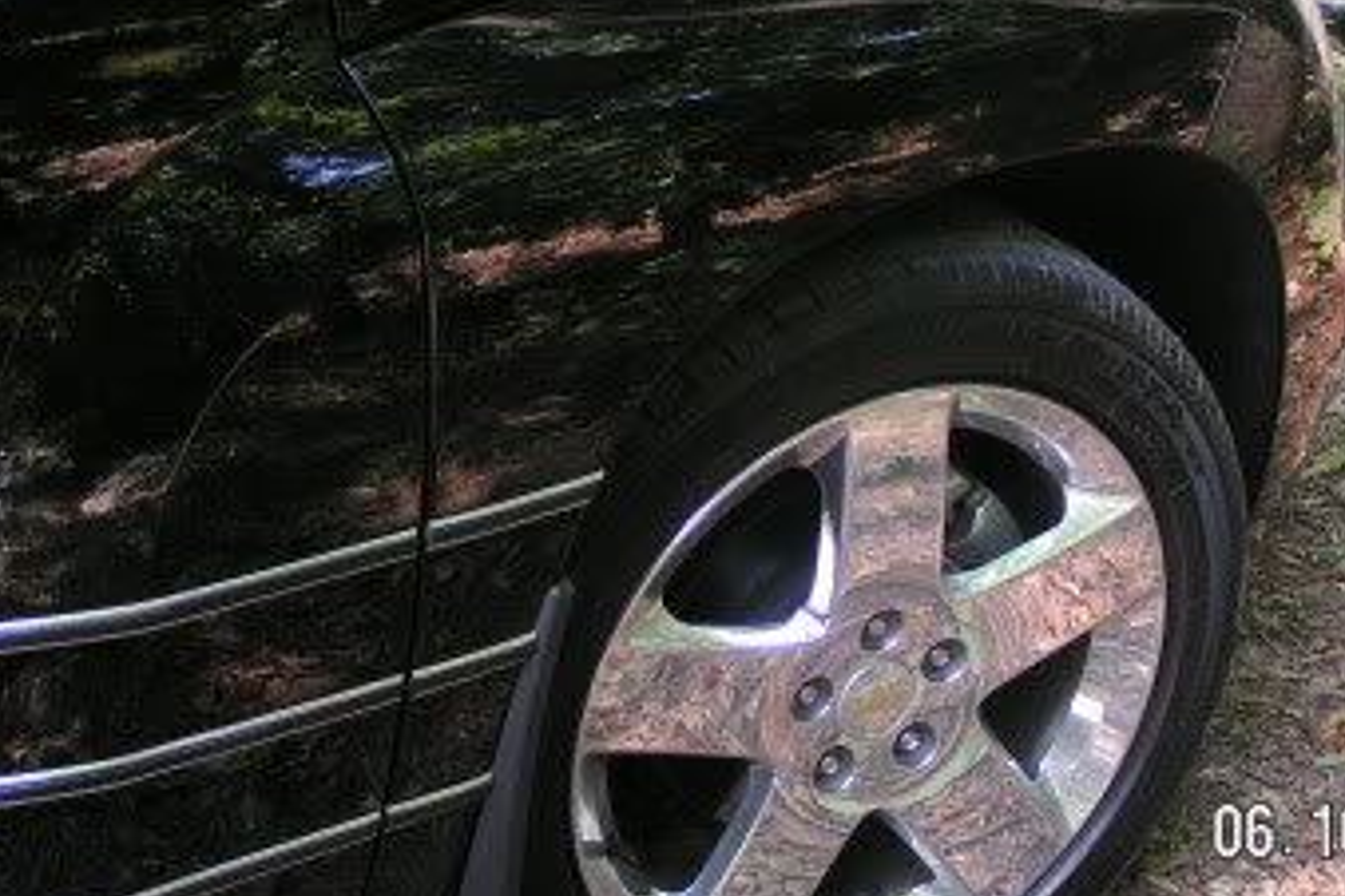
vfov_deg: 17.6
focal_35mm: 77
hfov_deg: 26.3
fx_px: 2877
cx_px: 682
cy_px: 218
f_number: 2.8
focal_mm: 7.6
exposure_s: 1/60
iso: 50
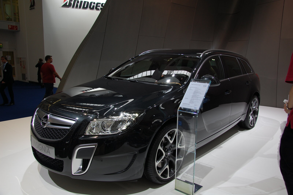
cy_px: 98
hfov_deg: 67.4
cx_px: 146
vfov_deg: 47.9
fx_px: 220
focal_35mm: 27
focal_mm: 18
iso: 200
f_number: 5
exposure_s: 1/100
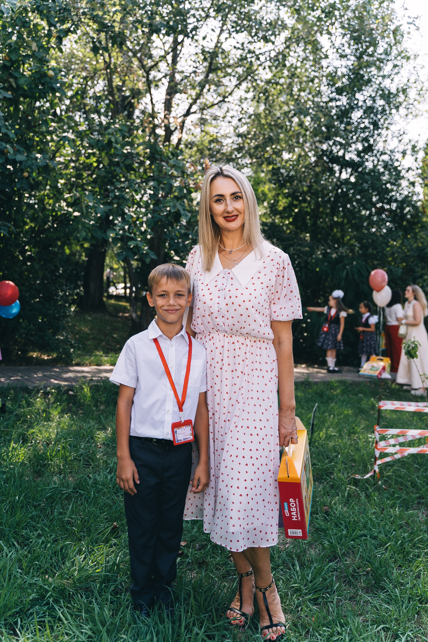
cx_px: 214
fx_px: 553
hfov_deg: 42.3
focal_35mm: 31
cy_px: 321
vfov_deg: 60.3
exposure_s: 1/250
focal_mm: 31
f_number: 2.8
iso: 100
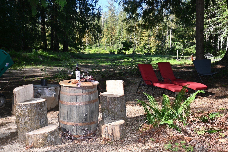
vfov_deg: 36.9
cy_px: 76
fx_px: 228
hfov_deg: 53.1
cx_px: 114
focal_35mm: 36
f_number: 5.6
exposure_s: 1/125
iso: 100
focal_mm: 24
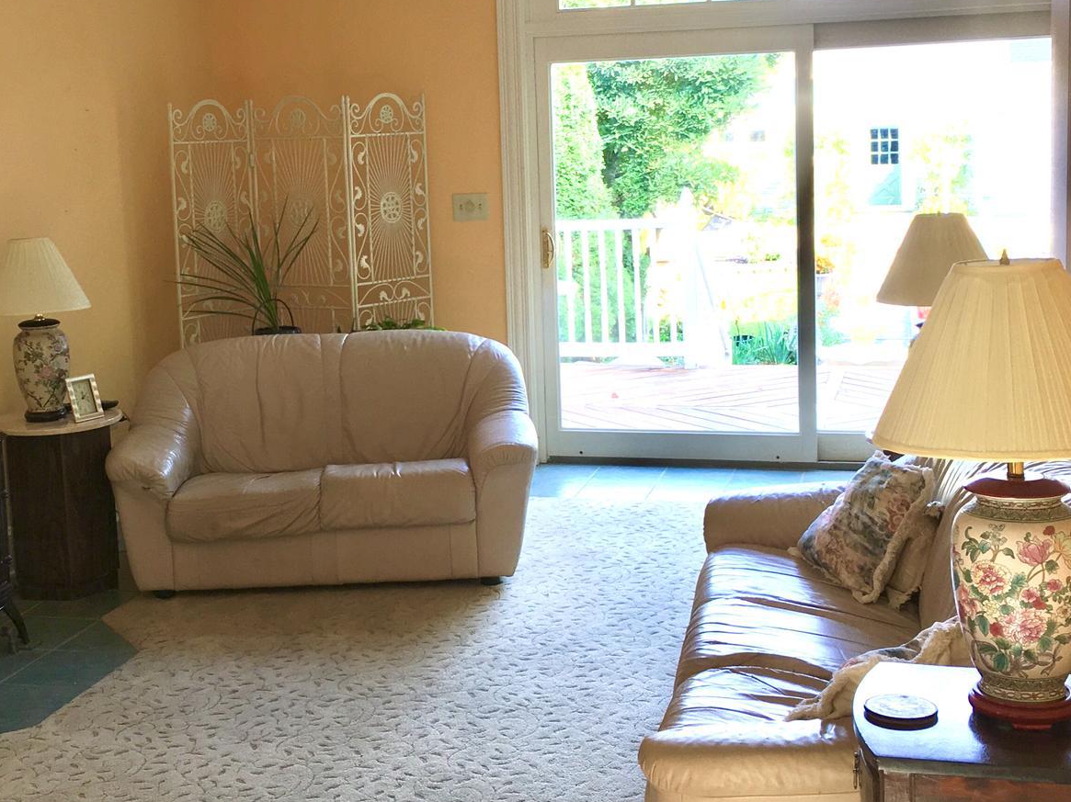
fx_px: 1577
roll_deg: +2.2
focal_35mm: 51
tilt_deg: -6.7
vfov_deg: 28.5
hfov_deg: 37.4
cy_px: 311
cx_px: 453
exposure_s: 1/30
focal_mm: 4.15
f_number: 2.2
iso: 32
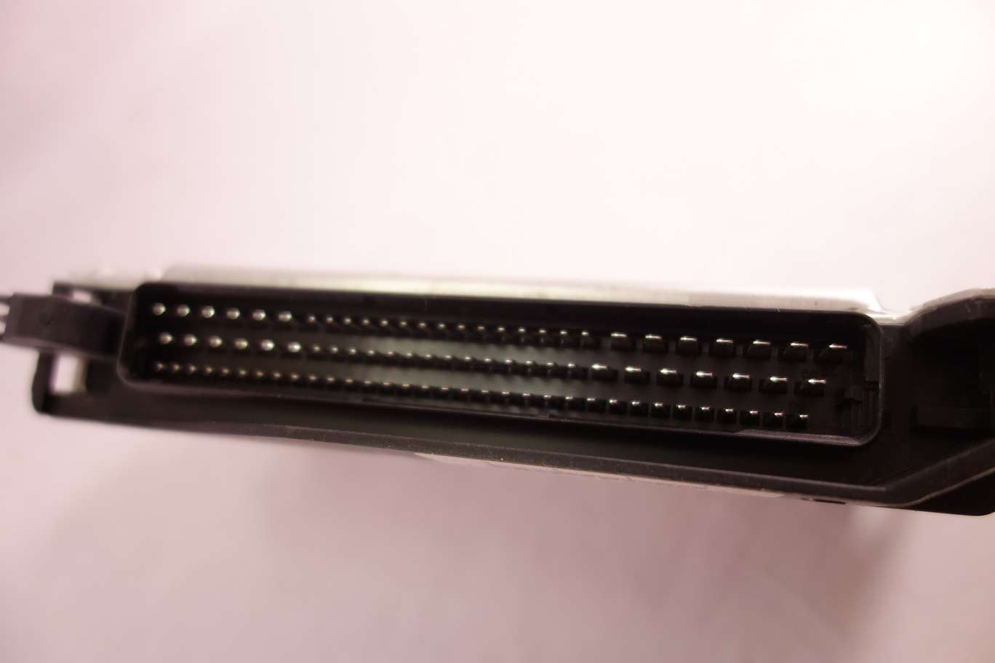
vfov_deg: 46.4
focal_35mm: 28
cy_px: 332
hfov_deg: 65.5
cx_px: 498
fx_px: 774
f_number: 2
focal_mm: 10.4
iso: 200
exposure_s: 1/125
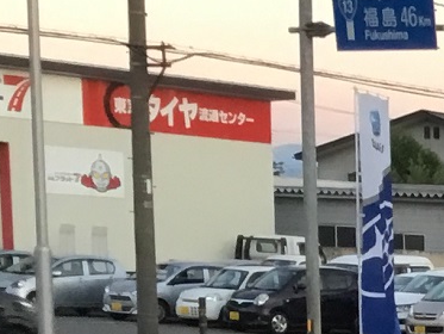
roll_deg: -2.9
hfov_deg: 10.0
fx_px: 2130
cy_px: 674
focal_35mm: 166
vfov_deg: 8.5
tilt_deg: -10.3
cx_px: 1145
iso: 32
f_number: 2.4
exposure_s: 1/30
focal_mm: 3.3
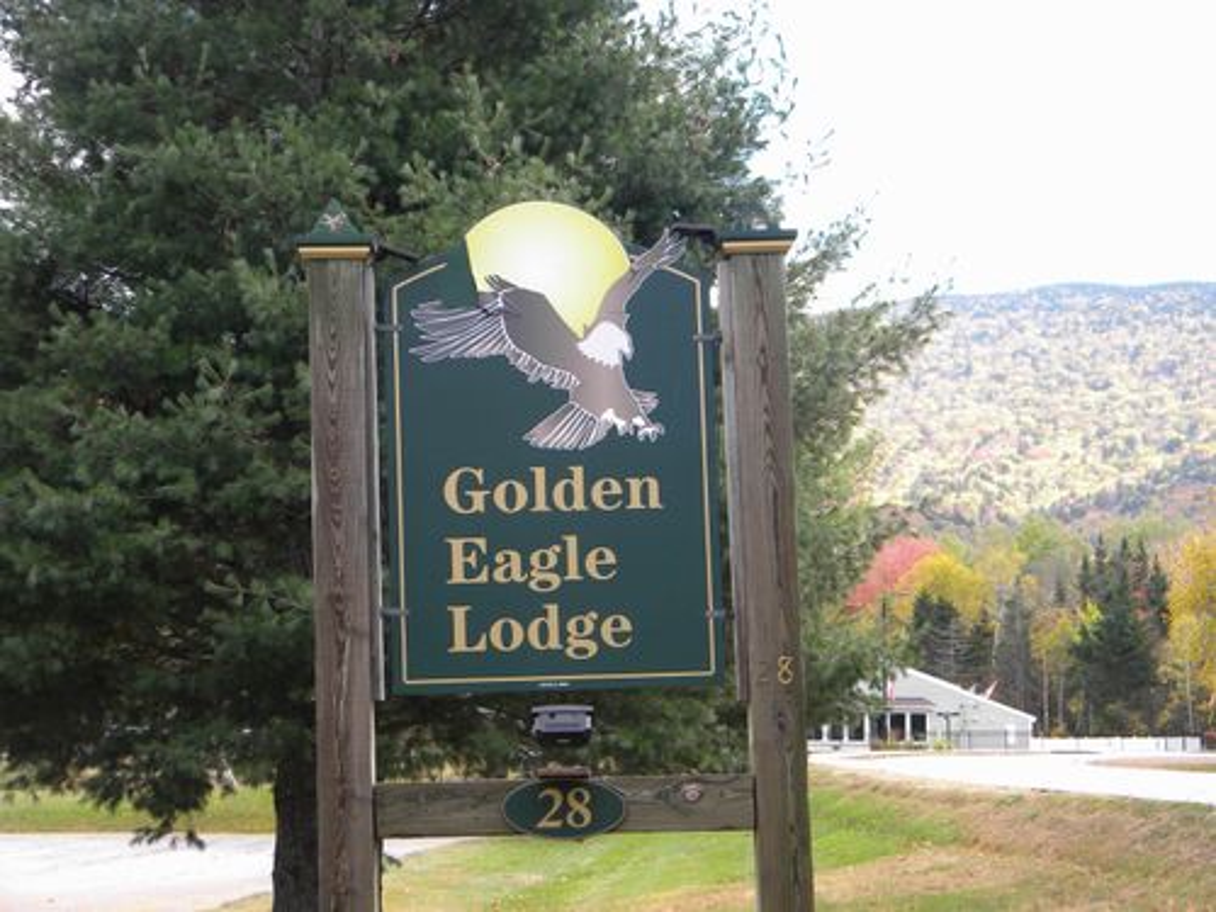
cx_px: 608
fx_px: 2916
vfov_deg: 17.8
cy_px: 456
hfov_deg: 23.6
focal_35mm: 83
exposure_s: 1/120
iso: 80
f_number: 4.5
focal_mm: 15.1
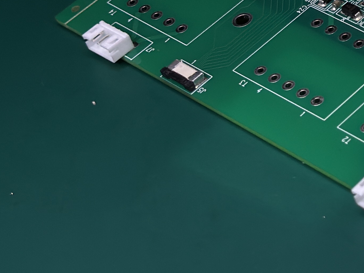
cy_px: 3
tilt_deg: -35.3
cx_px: 518
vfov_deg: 10.4
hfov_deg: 13.3
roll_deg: +6.3
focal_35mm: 141
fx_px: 1482
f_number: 1.78
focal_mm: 6.86
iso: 80
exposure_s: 1/887
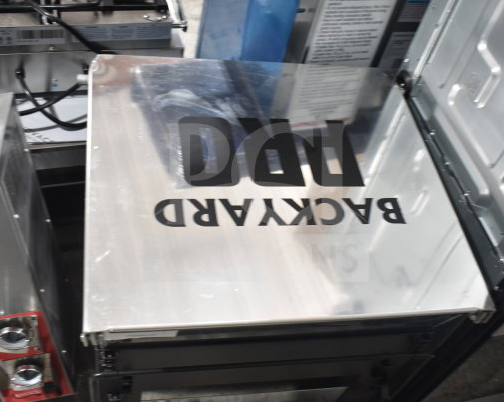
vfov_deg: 36.5
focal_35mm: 41
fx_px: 611
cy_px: 202
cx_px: 256
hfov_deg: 44.8
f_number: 3.8
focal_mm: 24
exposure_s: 1/40
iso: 1000
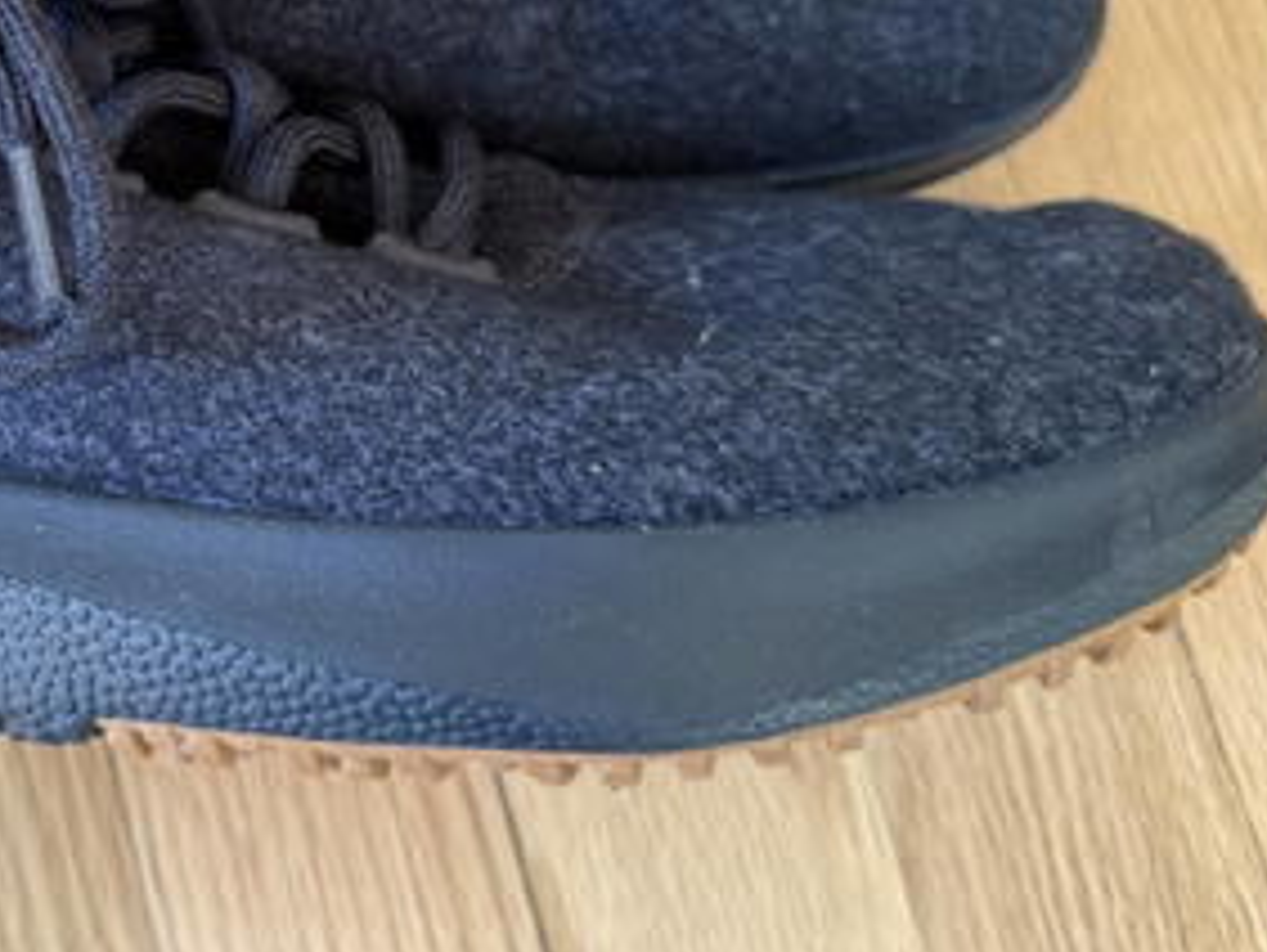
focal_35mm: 51
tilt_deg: -74.2
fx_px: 1868
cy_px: 108
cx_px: 88
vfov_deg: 27.6
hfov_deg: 34.9
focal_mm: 6.76
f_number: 1.78
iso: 200
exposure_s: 1/119
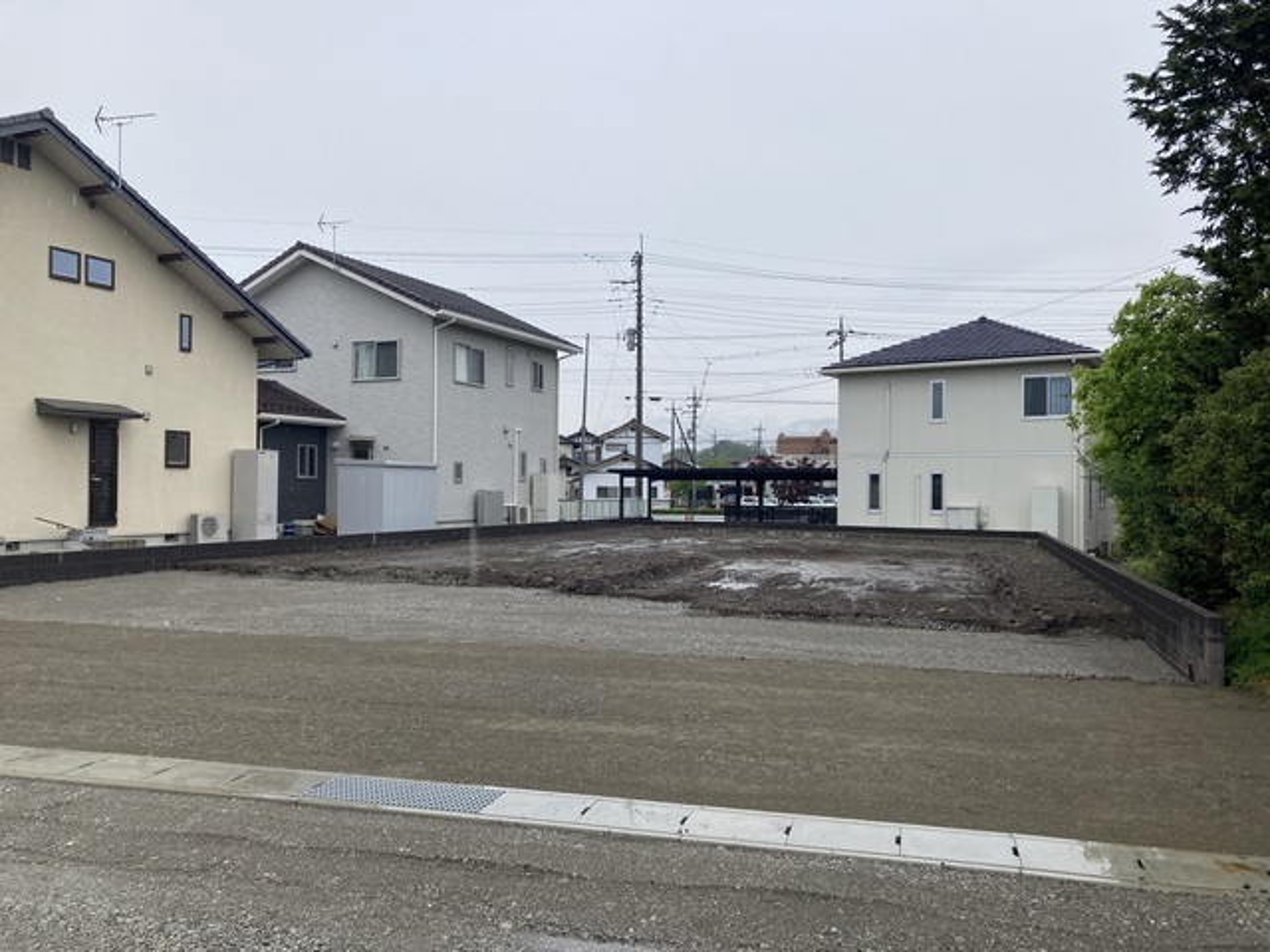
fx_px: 1027
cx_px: 635
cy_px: 476
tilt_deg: +2.9
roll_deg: -2.5
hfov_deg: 63.4
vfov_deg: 49.7
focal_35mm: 28
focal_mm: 3.99
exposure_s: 1/649
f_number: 1.8
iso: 20
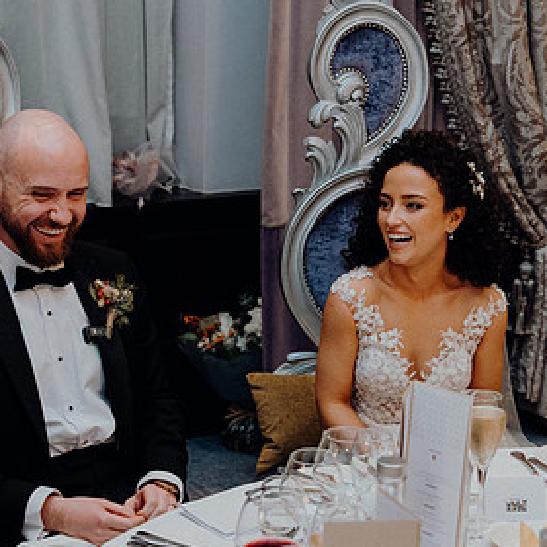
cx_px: 275
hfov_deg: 21.4
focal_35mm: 81
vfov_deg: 21.3
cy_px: 351
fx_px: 1448
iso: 2500
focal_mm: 46
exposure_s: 1/160
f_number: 3.5
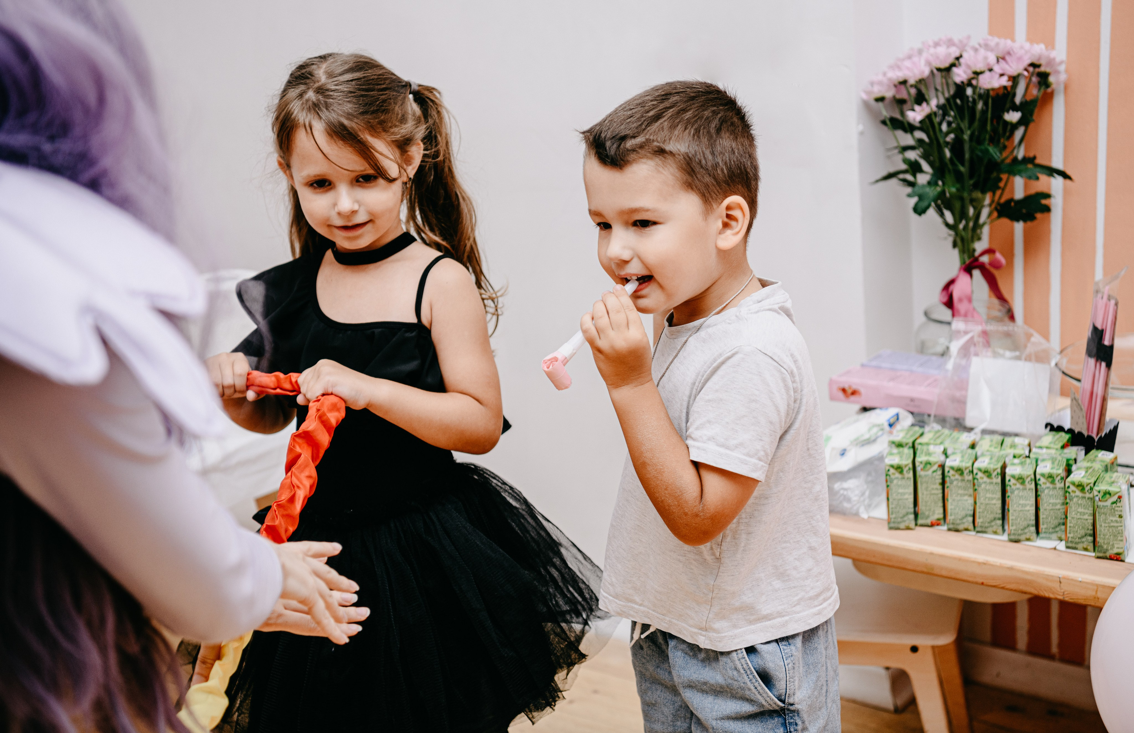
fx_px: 1807
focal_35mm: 58
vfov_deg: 22.9
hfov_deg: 34.8
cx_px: 592
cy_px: 339
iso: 160
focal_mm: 55
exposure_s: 1/160
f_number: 3.5
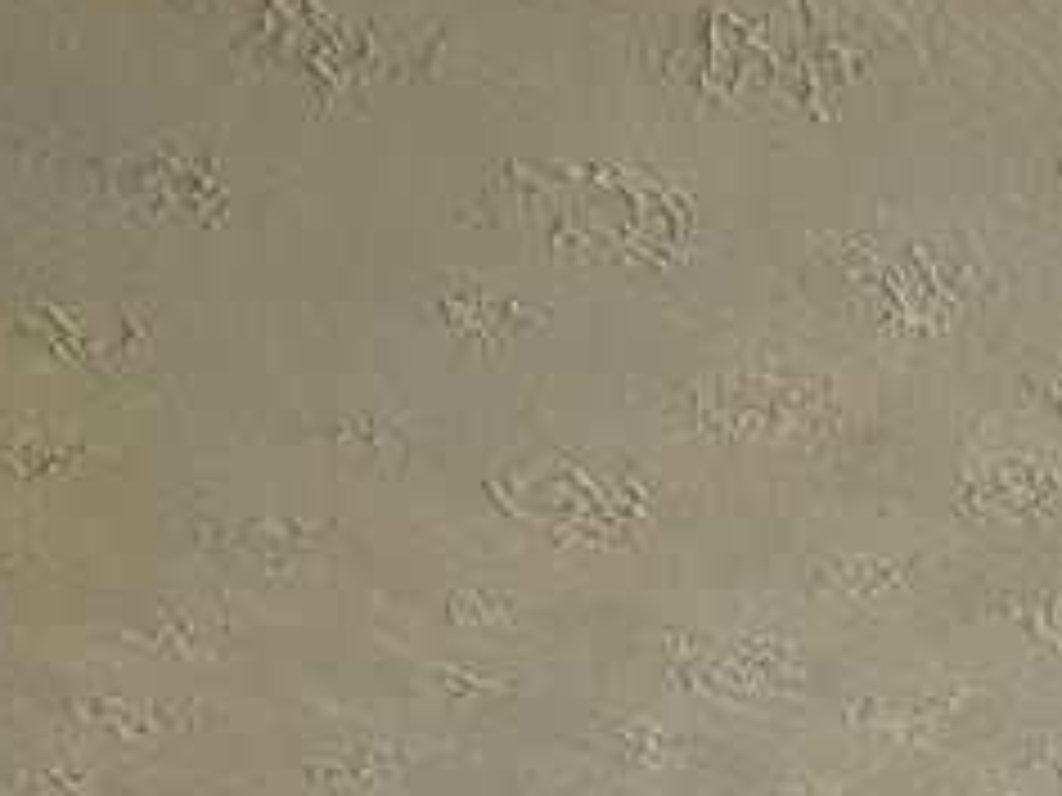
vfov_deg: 12.0
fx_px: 2700
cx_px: 1742
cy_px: 2136
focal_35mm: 88
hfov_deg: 18.7
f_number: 2.2
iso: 50
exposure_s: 1/60
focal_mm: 2.2
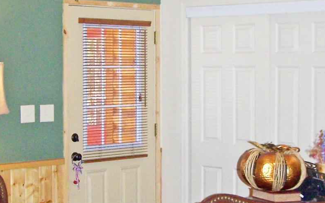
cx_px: 159
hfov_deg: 20.4
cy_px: 81
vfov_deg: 12.8
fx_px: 904
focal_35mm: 102
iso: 160
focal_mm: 6.3
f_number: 2.8
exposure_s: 1/60
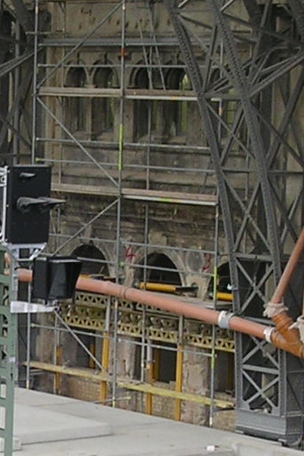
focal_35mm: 172
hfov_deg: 7.8
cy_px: 331
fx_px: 2178
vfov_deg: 11.9
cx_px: -136
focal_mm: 7.8
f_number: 2.8
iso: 100
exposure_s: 1/60
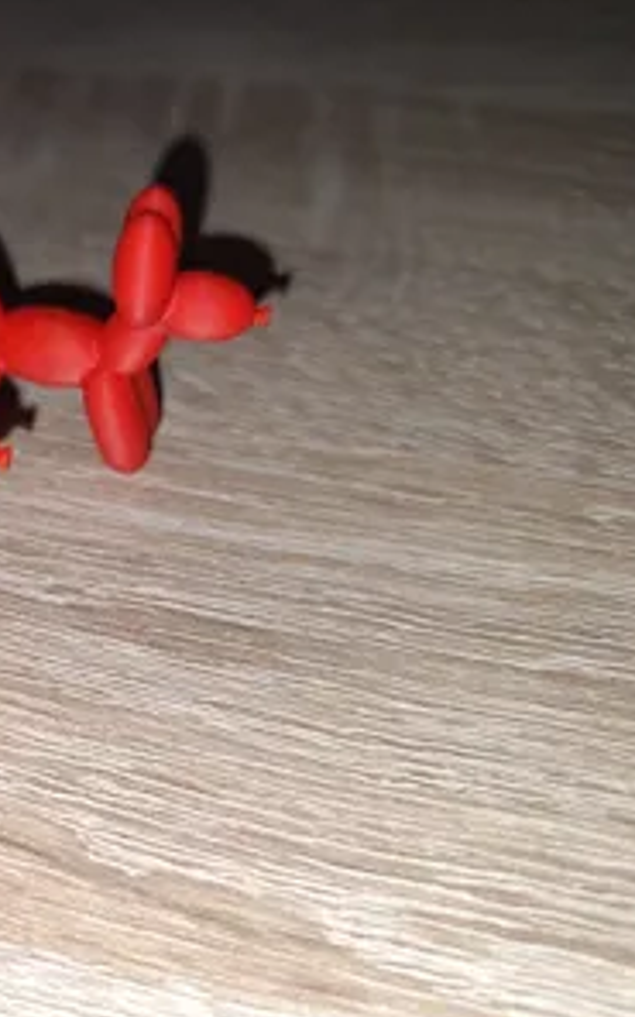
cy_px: 512
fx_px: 914
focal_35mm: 33
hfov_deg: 34.4
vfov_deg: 58.1
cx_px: -21
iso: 40
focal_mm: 5.54
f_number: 1.8
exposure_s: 1/210
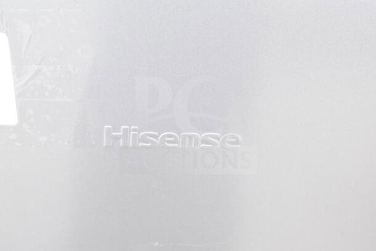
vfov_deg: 29.0
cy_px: 126
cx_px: 188
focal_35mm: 46
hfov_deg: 42.3
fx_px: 486
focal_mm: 31
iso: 1600
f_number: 9
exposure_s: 1/320
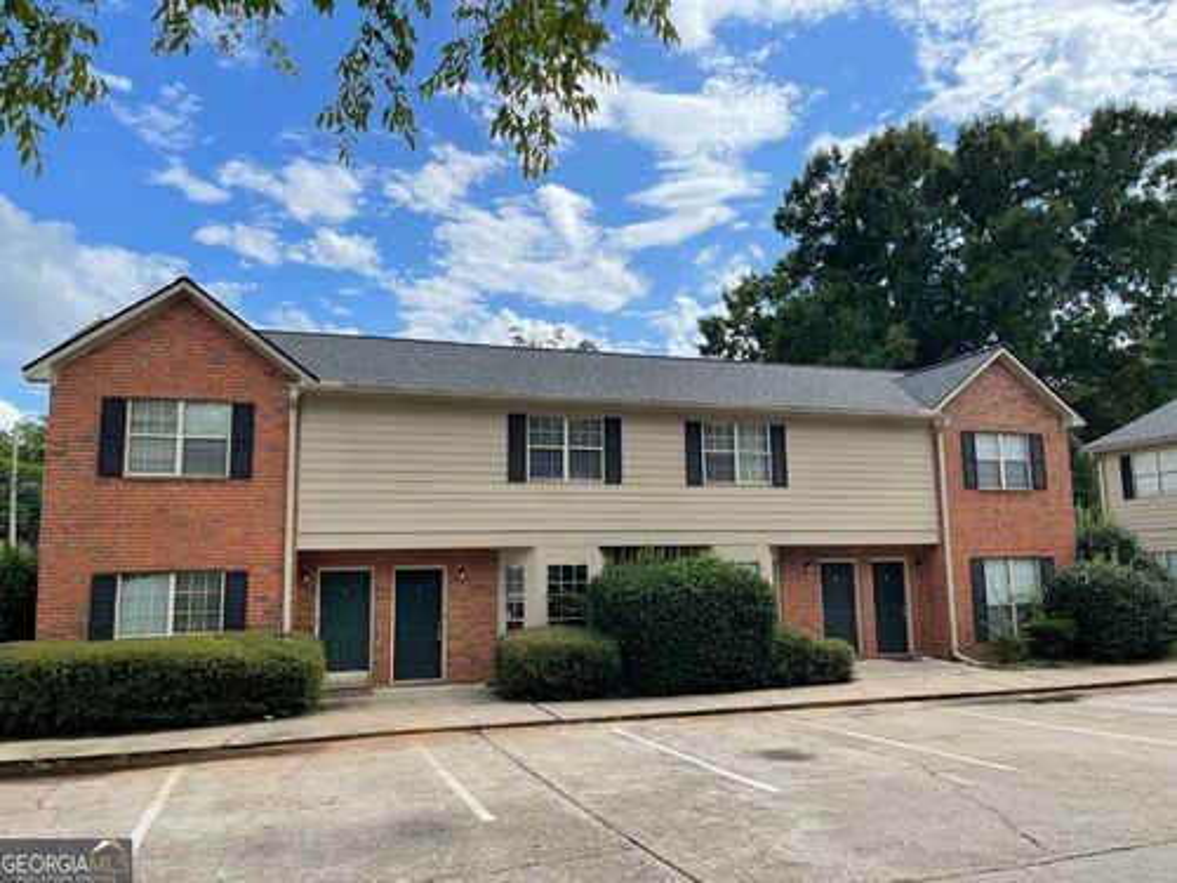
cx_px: 588
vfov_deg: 53.1
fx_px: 884
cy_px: 442
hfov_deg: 67.3
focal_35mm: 26
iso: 32
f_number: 1.6
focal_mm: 5.1
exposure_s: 1/3788
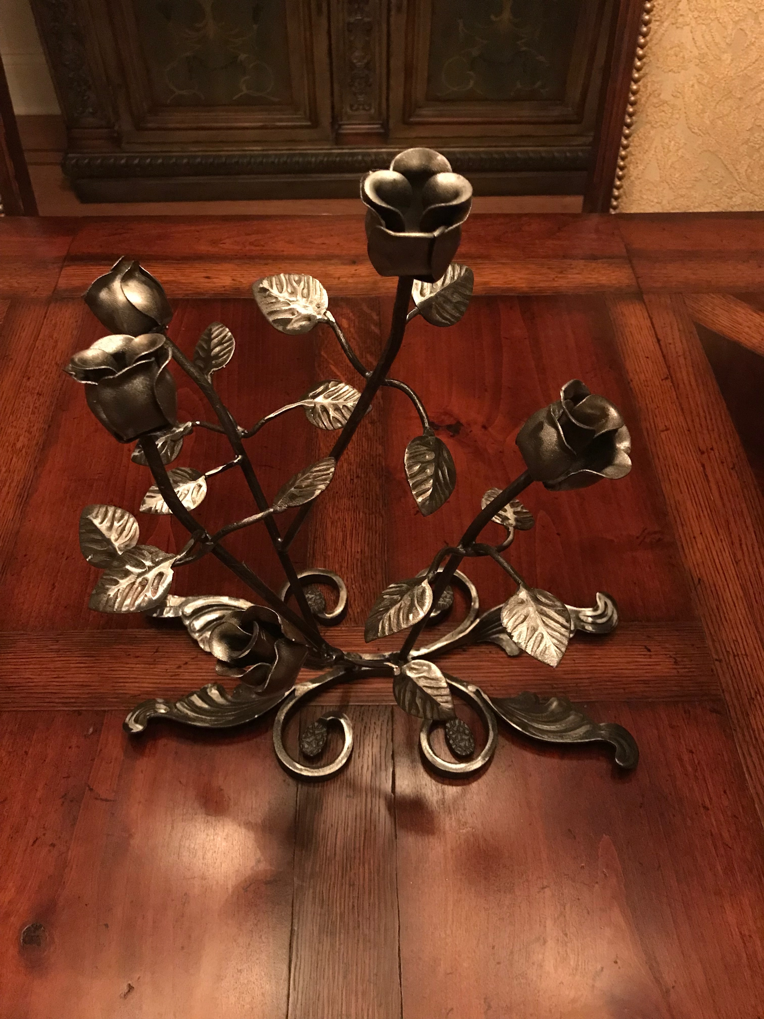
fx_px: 824
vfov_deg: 63.4
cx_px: 382
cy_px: 510
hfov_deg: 49.7
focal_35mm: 28
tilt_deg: -50.5
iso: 100
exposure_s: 1/4
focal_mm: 3.99
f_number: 1.8
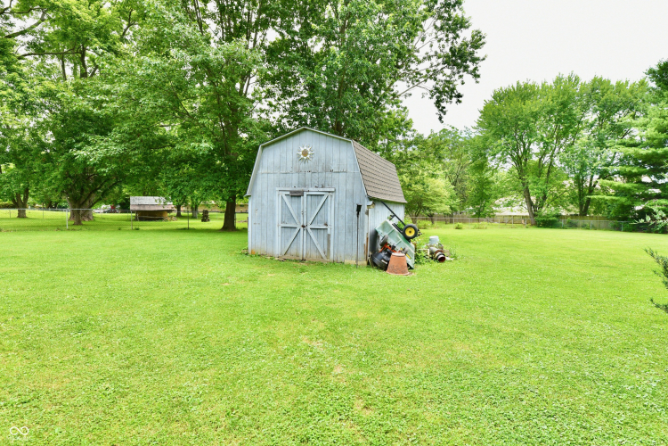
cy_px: 223
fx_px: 334
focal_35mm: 18
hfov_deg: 90.0
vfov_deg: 67.4
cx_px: 334
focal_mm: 18
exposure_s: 1/320
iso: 640
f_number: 9
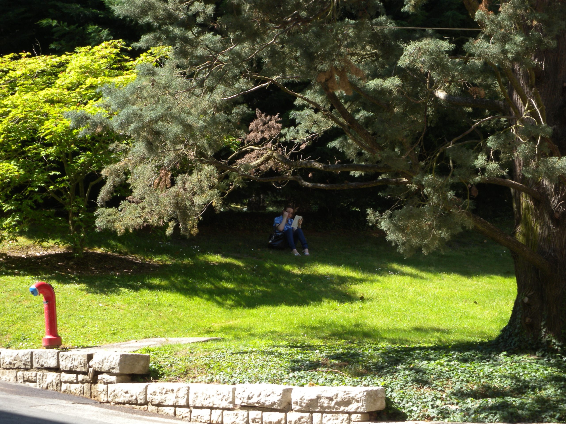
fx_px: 1831
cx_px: 283
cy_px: 212
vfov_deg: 13.2
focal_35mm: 112
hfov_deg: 17.6
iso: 64
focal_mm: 24
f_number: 5.9
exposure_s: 1/72.3
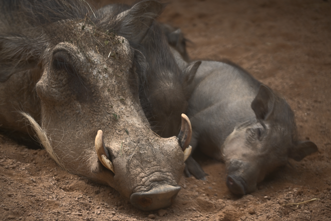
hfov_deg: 7.0
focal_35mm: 292
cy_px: 110
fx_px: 2689
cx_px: 166
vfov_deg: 4.7
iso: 400
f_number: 5.6
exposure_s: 1/400
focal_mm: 195
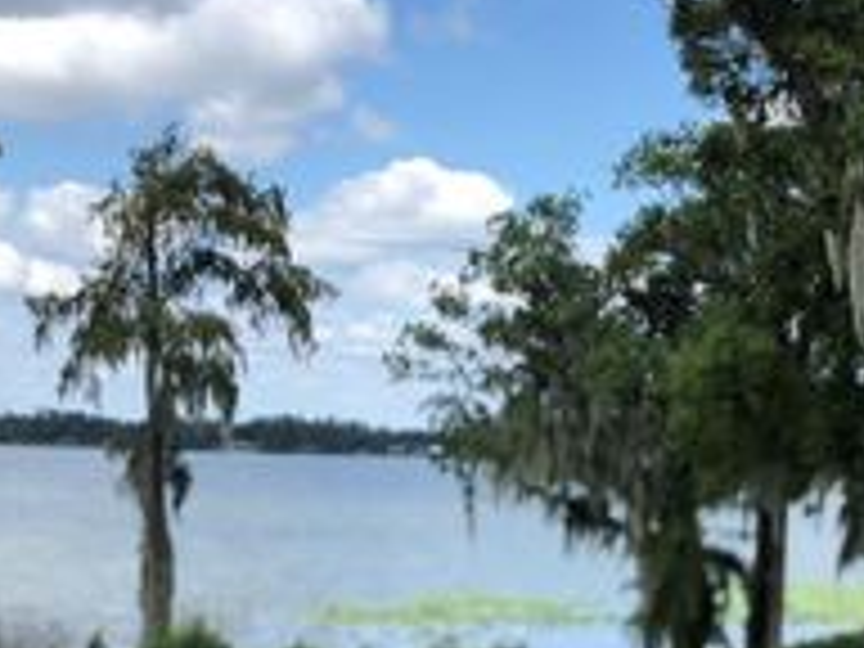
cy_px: 605
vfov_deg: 19.7
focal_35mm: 73
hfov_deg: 26.7
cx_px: 459
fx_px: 1822
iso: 20
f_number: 1.8
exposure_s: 1/1263
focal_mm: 4
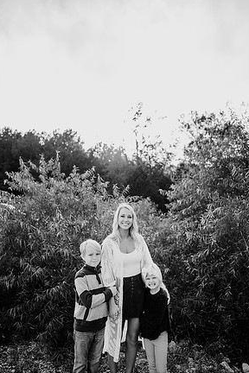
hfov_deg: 51.3
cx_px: 126
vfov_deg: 71.5
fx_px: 259
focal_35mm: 25
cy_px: 193
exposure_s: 1/1250
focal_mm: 24
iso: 200
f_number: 2.5
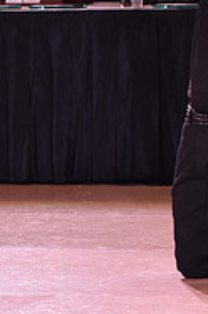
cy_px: -139
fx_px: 4193
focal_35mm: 482
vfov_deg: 4.3
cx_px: 257
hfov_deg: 2.8
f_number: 6.3
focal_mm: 155
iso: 2500
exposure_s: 1/250
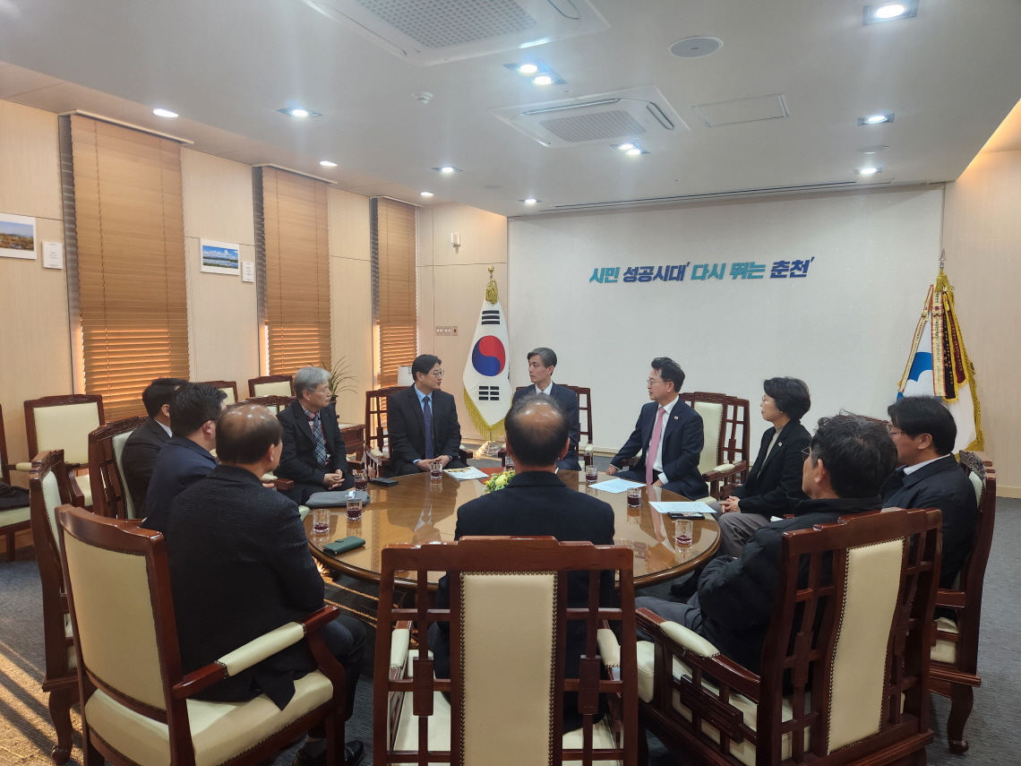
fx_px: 678
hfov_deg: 73.9
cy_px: 383
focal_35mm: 23
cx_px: 510
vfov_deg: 58.9
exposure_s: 1/120
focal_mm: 5.4
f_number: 1.8
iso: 200
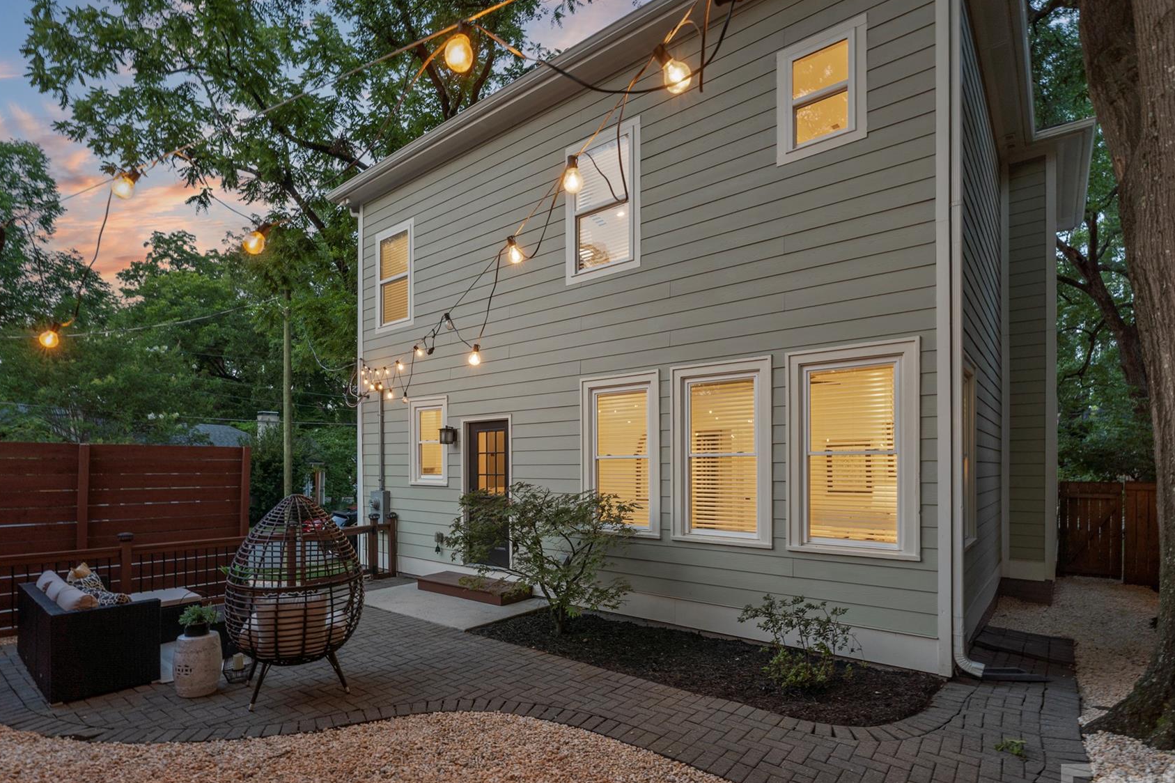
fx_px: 578
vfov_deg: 68.0
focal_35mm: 18
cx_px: 570
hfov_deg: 90.9
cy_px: 425
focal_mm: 14.6
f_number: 9
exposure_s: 1/2.5
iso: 160
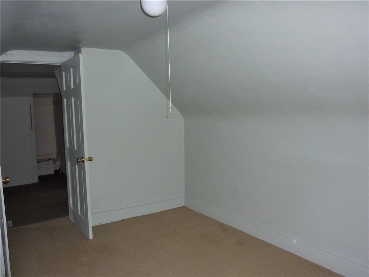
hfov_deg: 60.0
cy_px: 138
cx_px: 184
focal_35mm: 30
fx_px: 320
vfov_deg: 46.8
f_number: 3.4
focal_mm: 5
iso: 160
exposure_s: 1/30
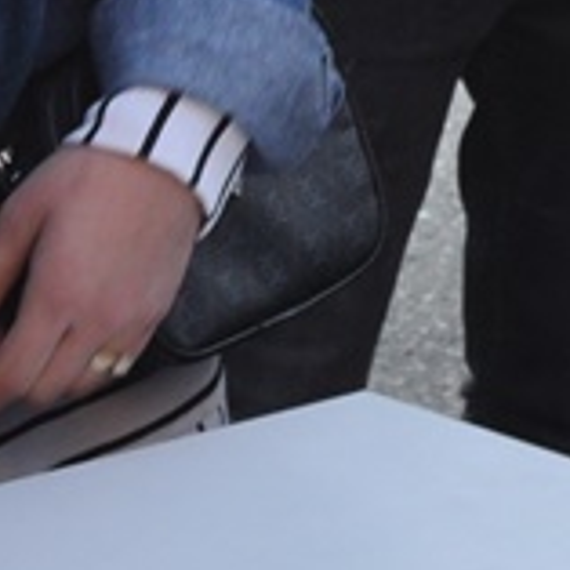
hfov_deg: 6.0
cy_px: -410
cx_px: 908
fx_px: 5365
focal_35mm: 288
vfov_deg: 6.0
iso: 400
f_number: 5
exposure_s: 1/100
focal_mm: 26
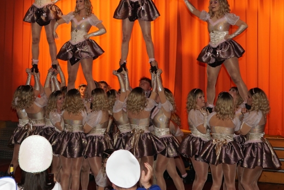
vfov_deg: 18.6
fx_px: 568
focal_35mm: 72
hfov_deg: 27.8
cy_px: 17
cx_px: 90
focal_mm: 24
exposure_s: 1/60
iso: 400
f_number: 4
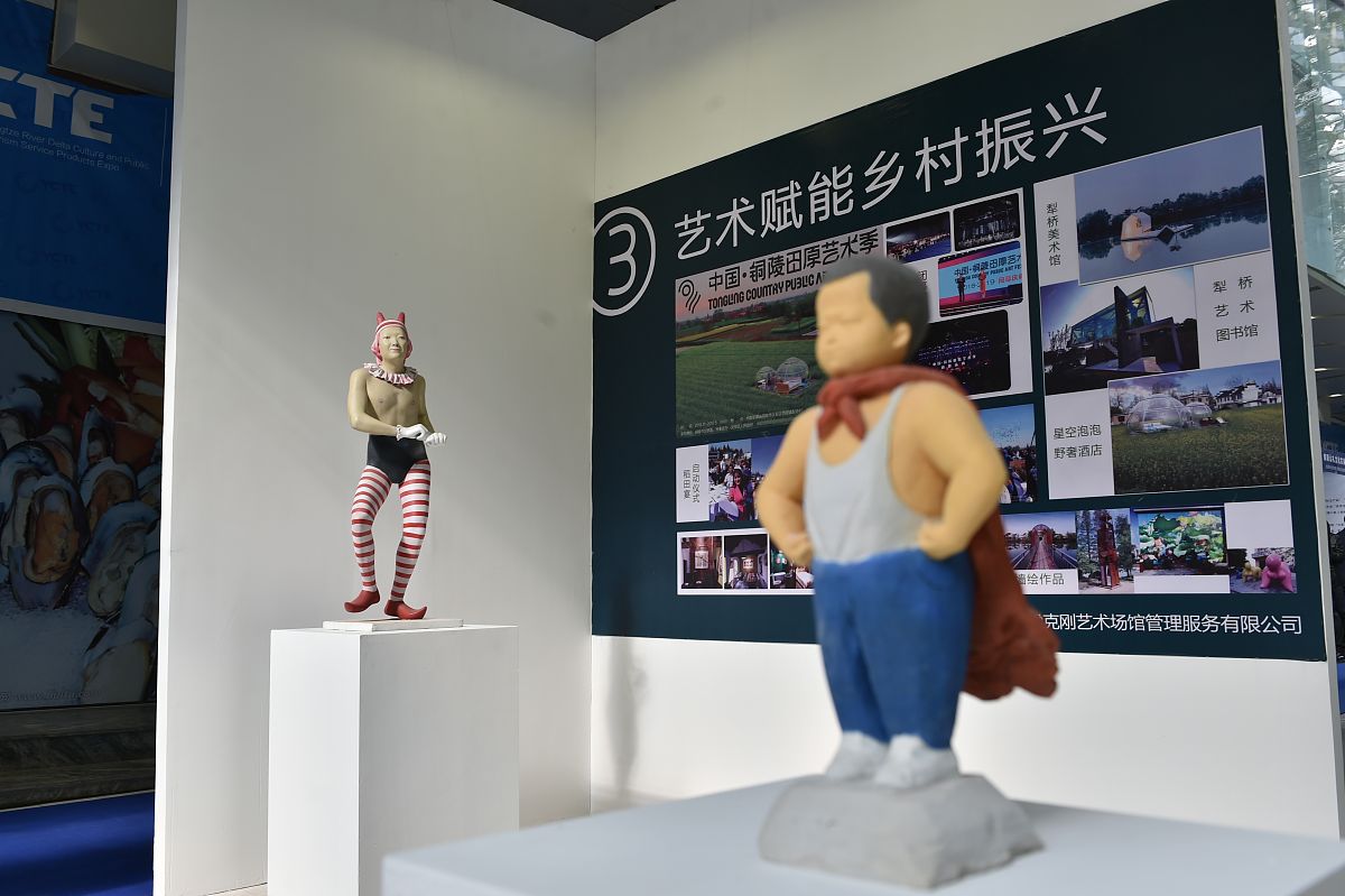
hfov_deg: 58.7
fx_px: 1195
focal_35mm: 32
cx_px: 672
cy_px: 448
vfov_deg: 41.1
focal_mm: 32
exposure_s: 1/125
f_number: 6.3
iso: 100
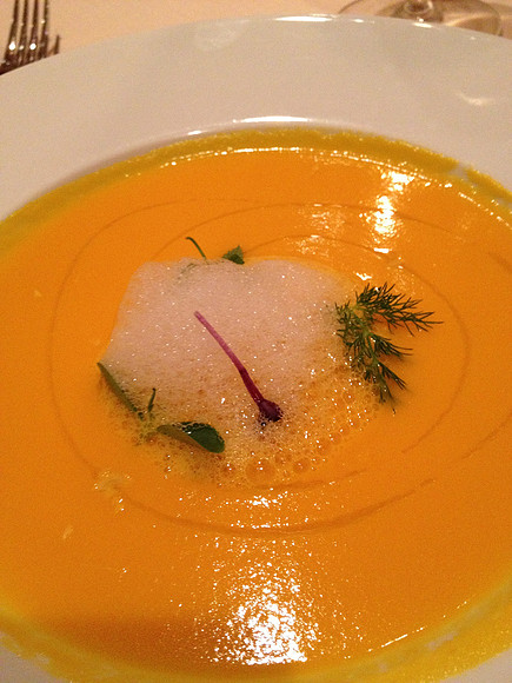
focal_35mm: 35
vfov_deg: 52.6
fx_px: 690
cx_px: 256
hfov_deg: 40.7
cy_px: 342
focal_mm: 4.28
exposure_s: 1/20
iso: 400
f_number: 2.4
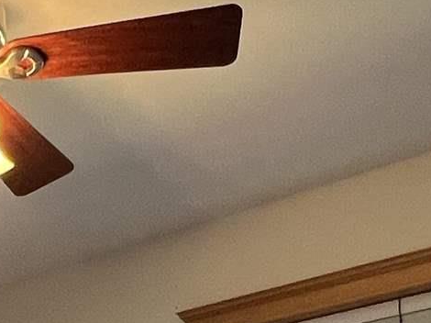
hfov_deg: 21.4
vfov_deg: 13.6
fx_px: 1058
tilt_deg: -5.9
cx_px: -85
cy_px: 730
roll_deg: +3.6
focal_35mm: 85
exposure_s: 1/60
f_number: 1.8
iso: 160
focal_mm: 1.57
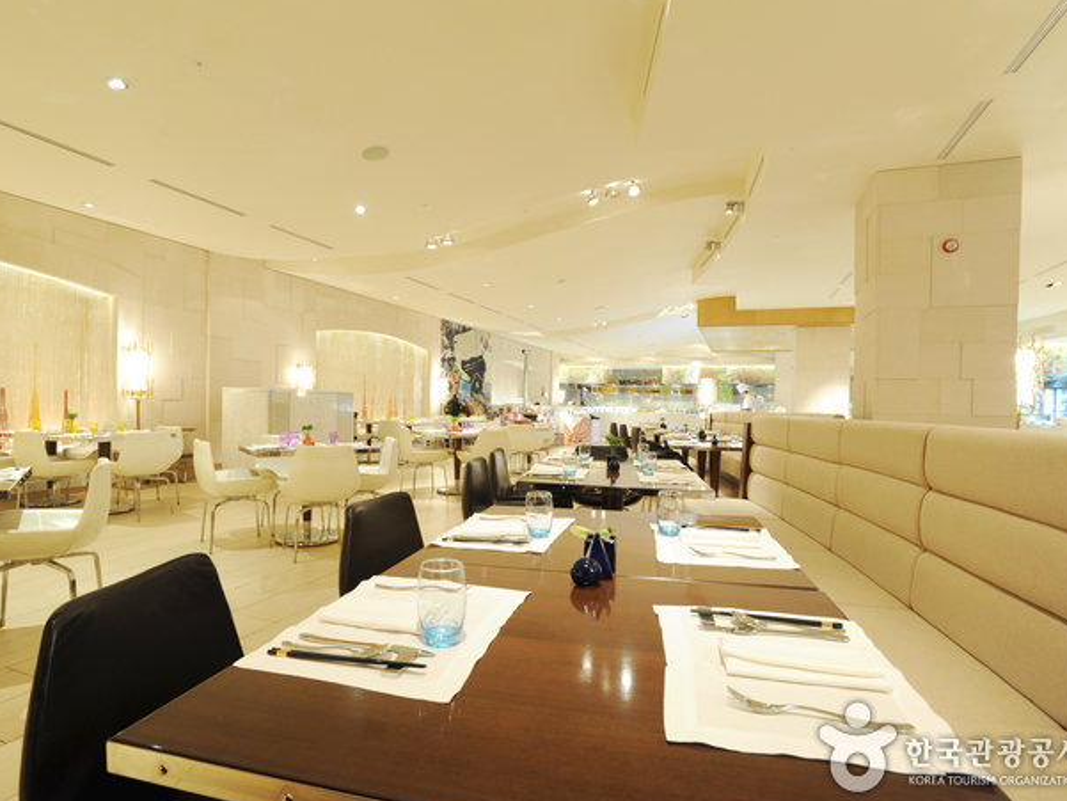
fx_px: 586
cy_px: 404
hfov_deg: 84.5
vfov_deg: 68.7
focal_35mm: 19
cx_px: 491
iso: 800
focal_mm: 17
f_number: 8
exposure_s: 1/5
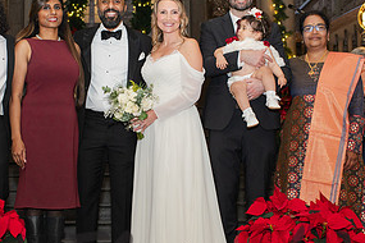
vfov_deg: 17.9
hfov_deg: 26.6
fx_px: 770
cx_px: 147
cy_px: 128
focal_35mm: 76
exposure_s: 1/200
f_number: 4
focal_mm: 35
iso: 1000
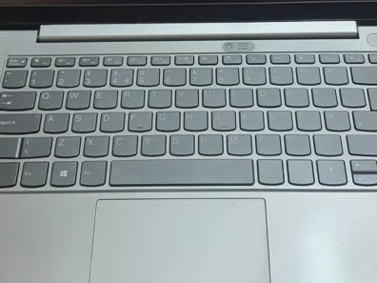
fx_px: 457
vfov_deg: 33.4
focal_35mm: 42
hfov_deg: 44.8
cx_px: 190
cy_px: 60
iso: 320
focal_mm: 4.3
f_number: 1.5
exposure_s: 1/50
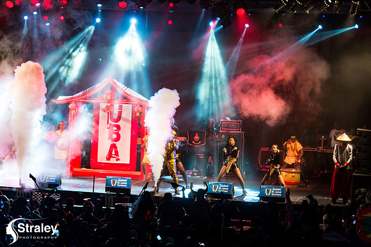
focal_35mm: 185
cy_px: 124
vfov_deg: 7.4
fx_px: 1905
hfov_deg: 11.1
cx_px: 186
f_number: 5.6
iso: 3200
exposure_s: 1/200
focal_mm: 185
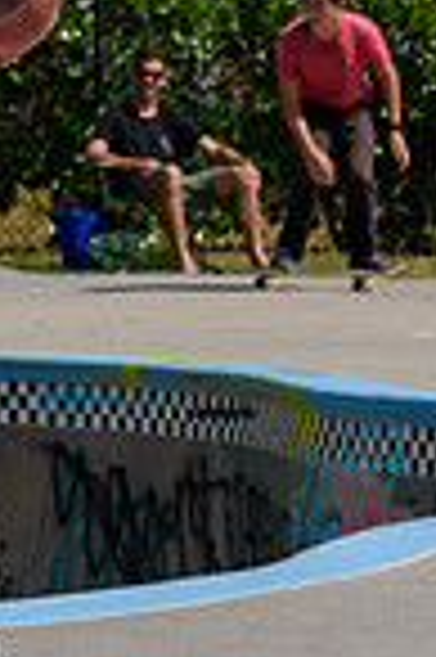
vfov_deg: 6.2
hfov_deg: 4.1
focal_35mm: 333
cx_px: -135
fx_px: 6063
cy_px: 594
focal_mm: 72
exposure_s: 1/1000
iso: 200
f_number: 8
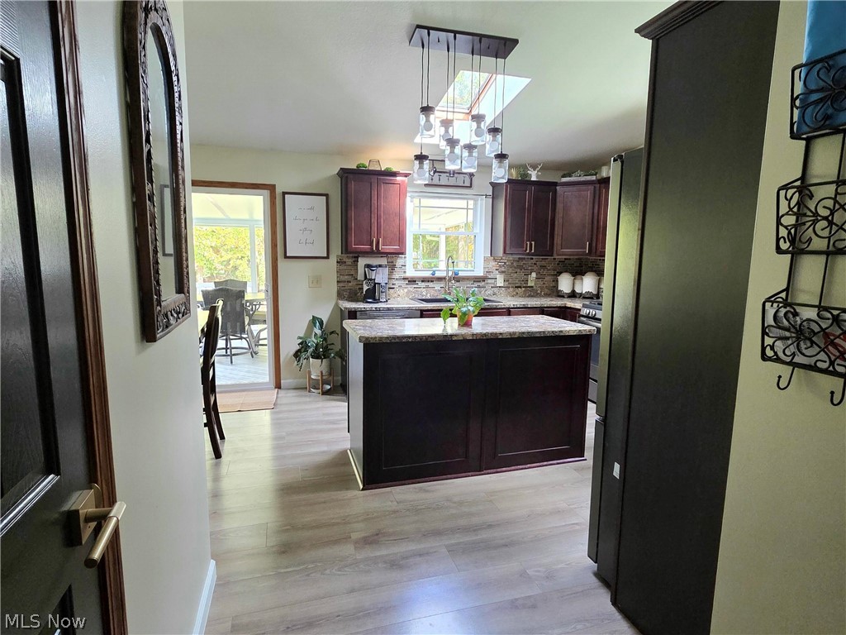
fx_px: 318
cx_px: 423
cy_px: 318
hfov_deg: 106.2
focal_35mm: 13
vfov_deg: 89.9
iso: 320
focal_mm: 2.2
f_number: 2.2
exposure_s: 1/60.2
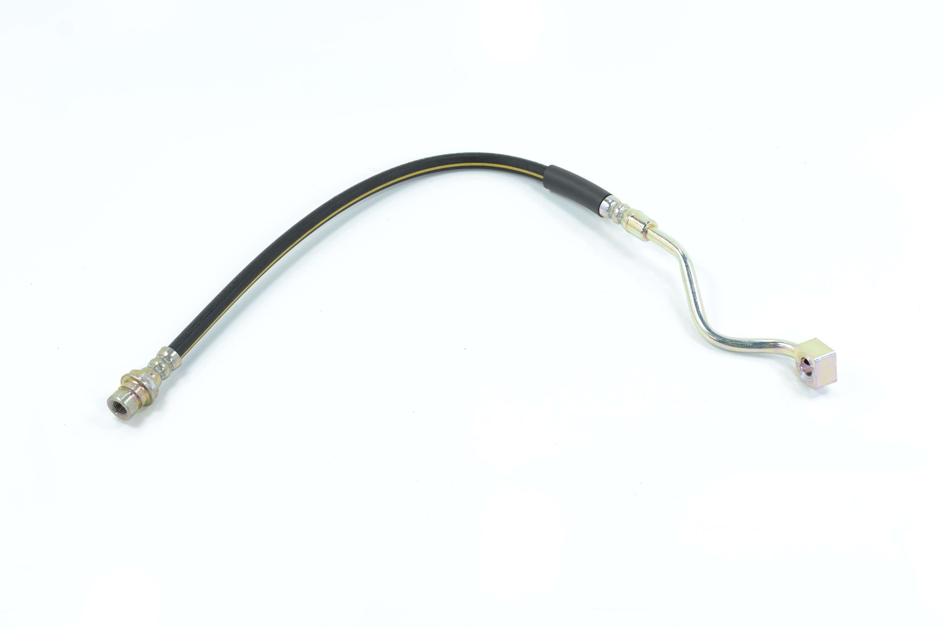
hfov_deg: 37.9
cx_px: 472
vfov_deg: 25.8
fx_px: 1375
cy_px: 314
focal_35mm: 52
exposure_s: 1/40
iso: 100
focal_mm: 35
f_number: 7.1
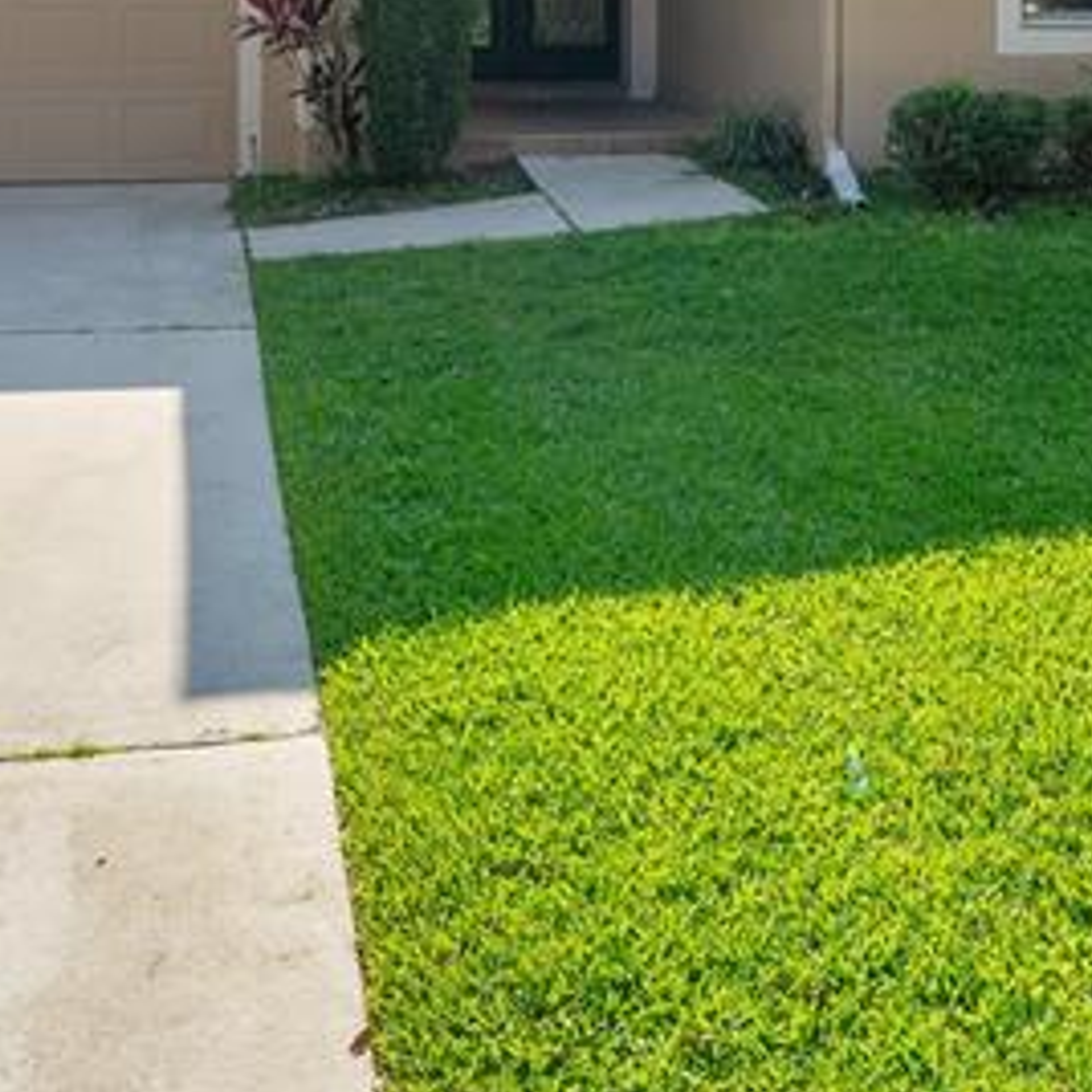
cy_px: -57
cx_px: 648
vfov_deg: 30.0
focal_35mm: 52
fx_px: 1856
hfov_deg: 32.7
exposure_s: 1/160
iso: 100
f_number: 11
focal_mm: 16
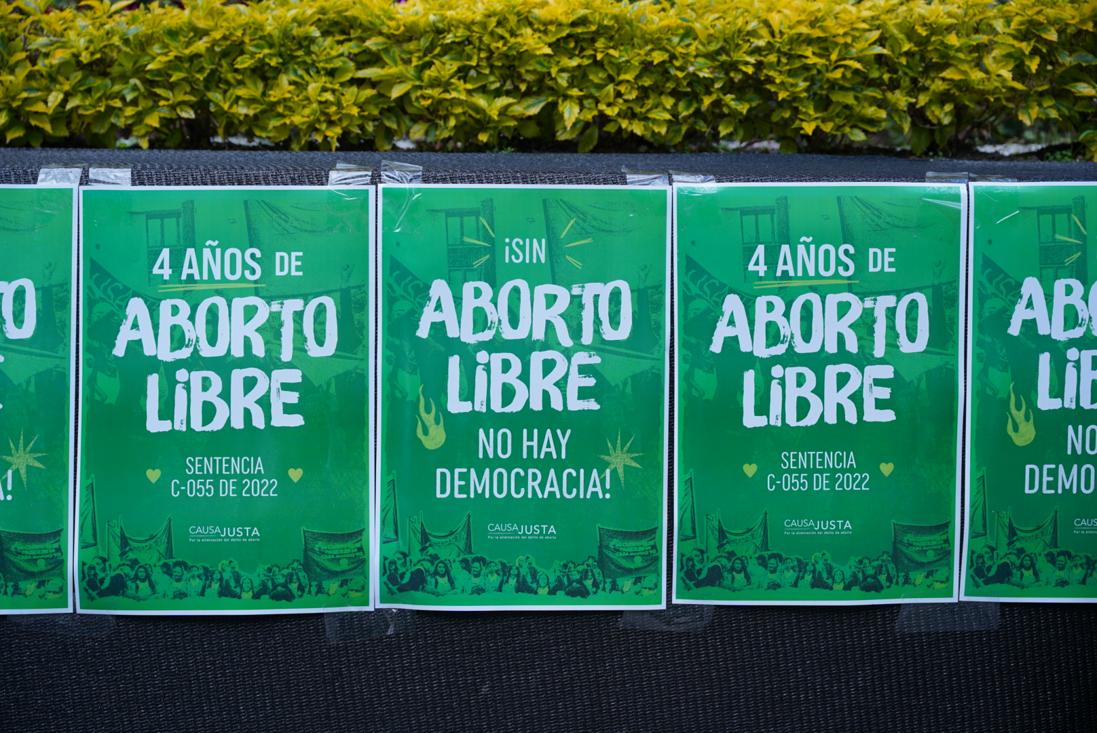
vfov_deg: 24.4
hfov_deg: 35.9
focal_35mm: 56
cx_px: 548
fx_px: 1692
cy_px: 366
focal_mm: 55.5
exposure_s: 1/320
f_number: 3.5
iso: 200
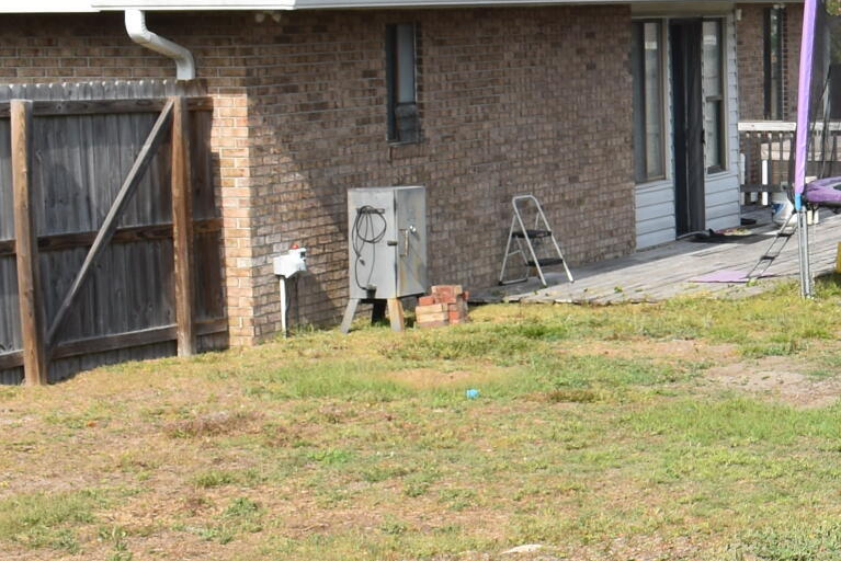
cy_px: 201
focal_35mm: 129
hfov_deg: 14.5
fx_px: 3015
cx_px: 1346
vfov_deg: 10.6
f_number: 9
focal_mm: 22
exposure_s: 1/320
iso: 100
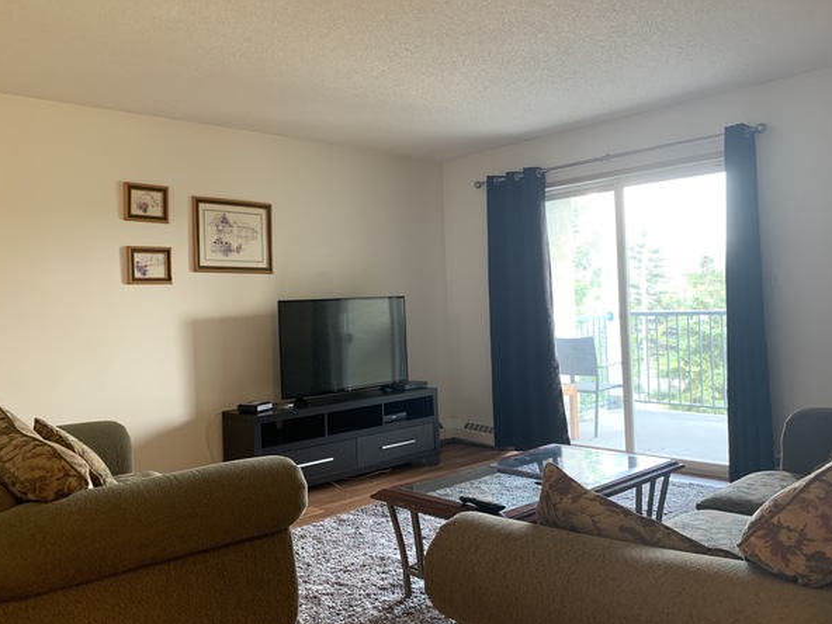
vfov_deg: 46.8
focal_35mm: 30
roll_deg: +2.3
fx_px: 721
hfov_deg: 59.9
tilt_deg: -0.1
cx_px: 397
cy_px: 302
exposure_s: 1/60
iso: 200
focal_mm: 4.25
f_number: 1.8
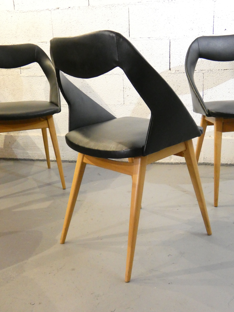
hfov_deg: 33.6
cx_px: 117
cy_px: 156
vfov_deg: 43.9
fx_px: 388
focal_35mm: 43
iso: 1600
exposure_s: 1/50
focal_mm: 7.8
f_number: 3.7
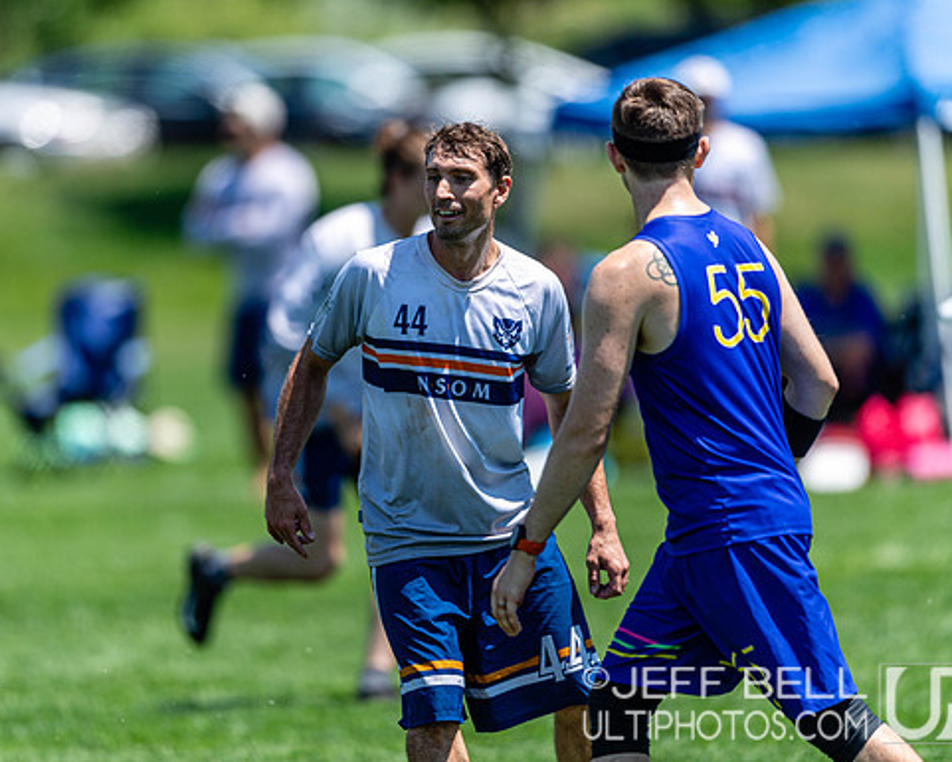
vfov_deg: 3.4
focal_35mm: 453
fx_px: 12766
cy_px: 381
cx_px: 451
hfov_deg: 4.3
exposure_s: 1/2500
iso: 160
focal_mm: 400
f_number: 2.8
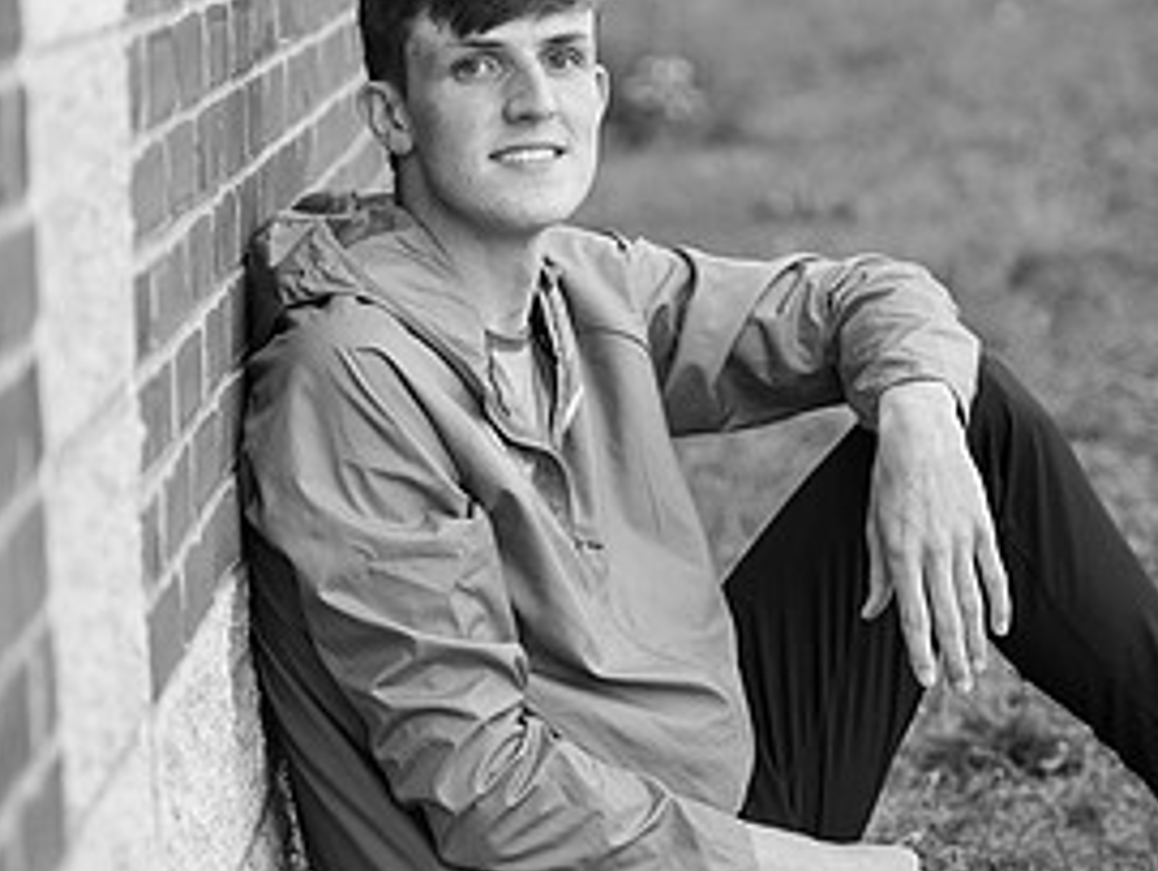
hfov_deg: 13.0
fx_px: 5089
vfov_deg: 9.8
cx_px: 609
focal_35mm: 152
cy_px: 545
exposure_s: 1/320
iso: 640
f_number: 2.8
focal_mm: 95
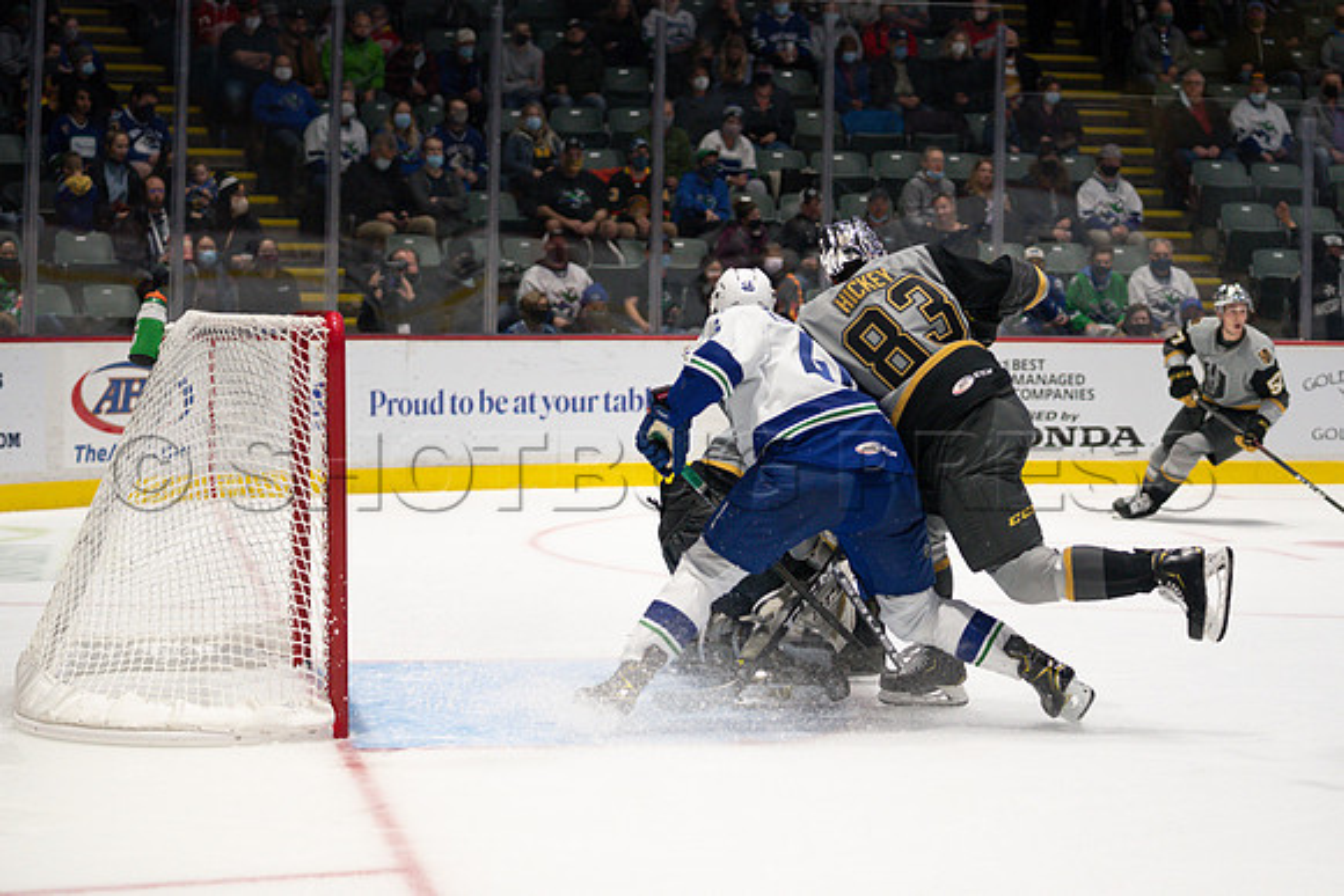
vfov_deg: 16.0
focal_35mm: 86
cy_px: 448
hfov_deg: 23.7
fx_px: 3197
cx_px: 764
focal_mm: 71
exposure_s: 1/1000
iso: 2000
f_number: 2.8
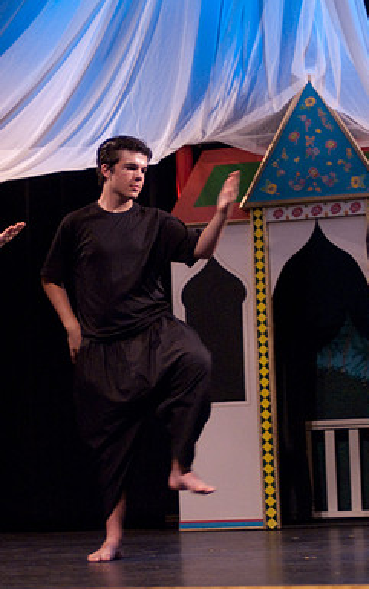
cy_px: 294
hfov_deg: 12.6
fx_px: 1668
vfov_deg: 20.0
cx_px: 150
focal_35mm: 104
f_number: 2.8
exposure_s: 1/50
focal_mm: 45
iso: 1000
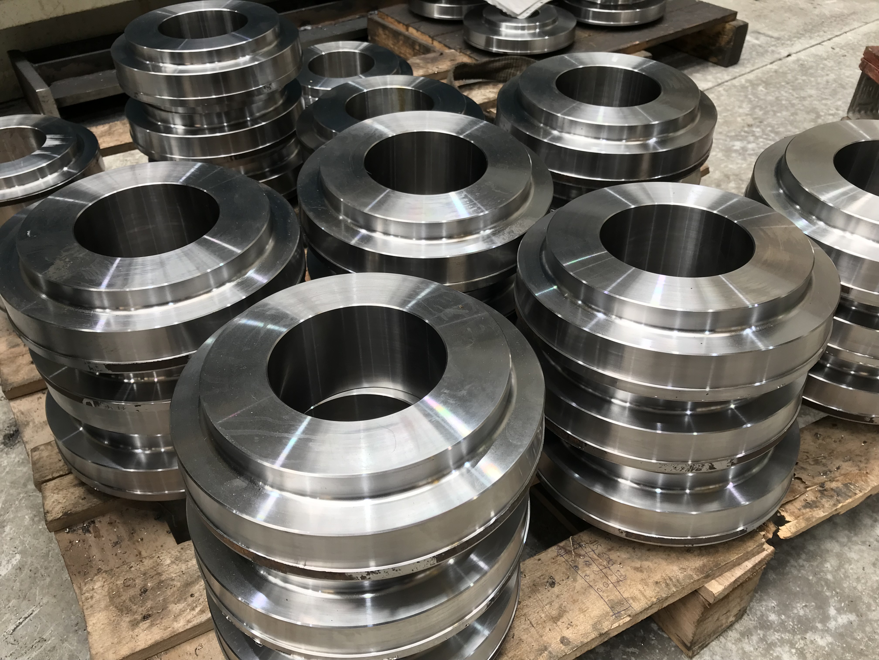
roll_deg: +0.9
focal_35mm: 28
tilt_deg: -39.3
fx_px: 711
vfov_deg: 49.7
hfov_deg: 63.4
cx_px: 440
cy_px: 330
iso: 20
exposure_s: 1/50
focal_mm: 3.99
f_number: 1.8
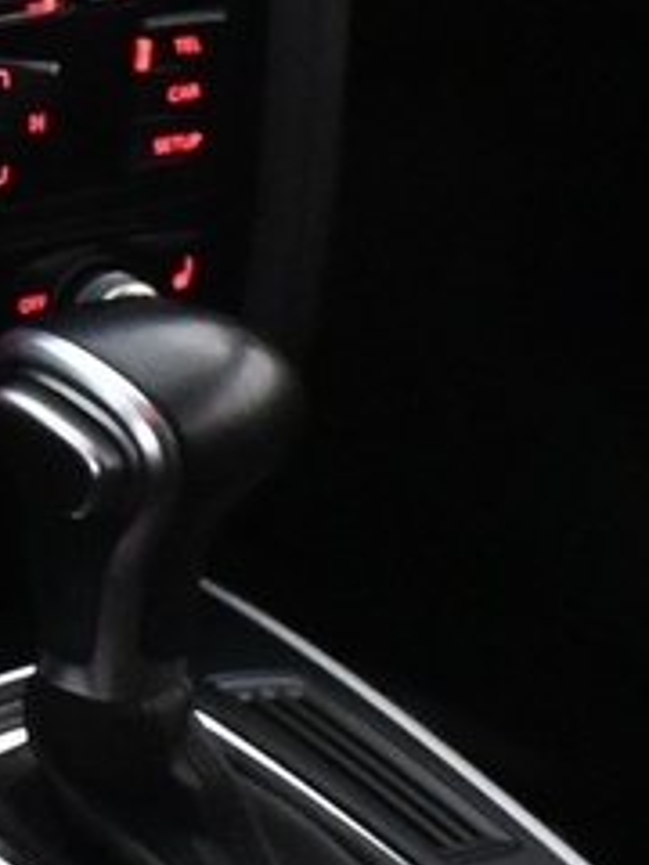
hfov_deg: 6.7
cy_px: -205
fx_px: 4996
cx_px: -1305
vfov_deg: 9.7
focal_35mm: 200
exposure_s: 1/60
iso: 5000
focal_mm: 20.5
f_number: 3.8
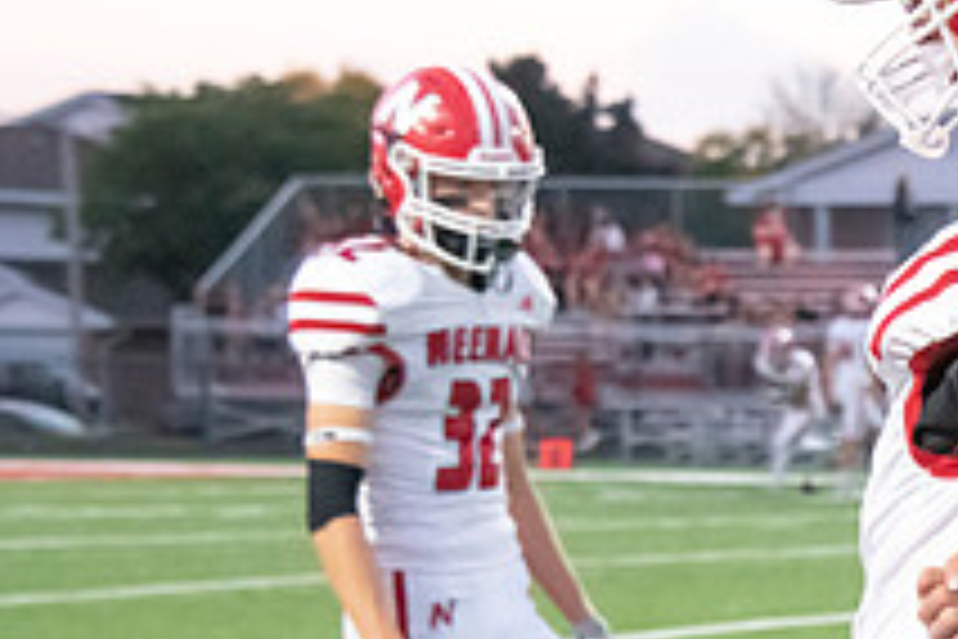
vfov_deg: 5.6
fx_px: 6519
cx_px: 1228
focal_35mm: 245
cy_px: 610
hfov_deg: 8.3
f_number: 7.1
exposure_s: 1/320
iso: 10000
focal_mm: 90
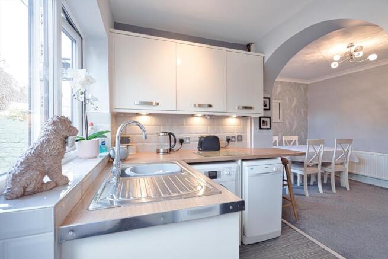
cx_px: 194
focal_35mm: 16
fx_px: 172
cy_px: 130
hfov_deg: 96.7
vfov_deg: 73.8
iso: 320
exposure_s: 1/13
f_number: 6.3
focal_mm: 16
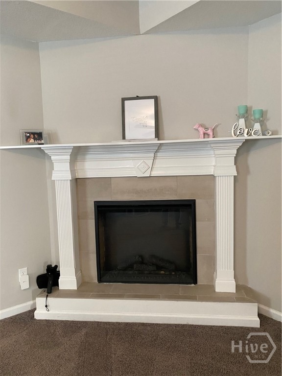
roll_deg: +0.7
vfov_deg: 67.3
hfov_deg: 53.1
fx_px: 282
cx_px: 141
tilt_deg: -5.9
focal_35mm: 26
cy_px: 188
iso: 500
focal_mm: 4.25
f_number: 1.8
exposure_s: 1/60
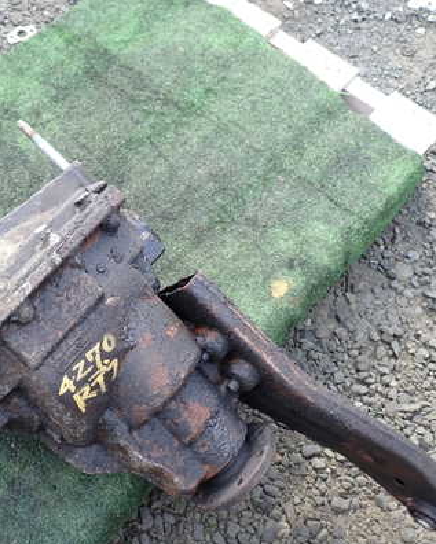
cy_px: 276
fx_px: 597
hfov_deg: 39.3
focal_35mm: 37
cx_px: 124
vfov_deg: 49.1
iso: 100
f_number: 2.8
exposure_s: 1/100
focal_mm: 4.5
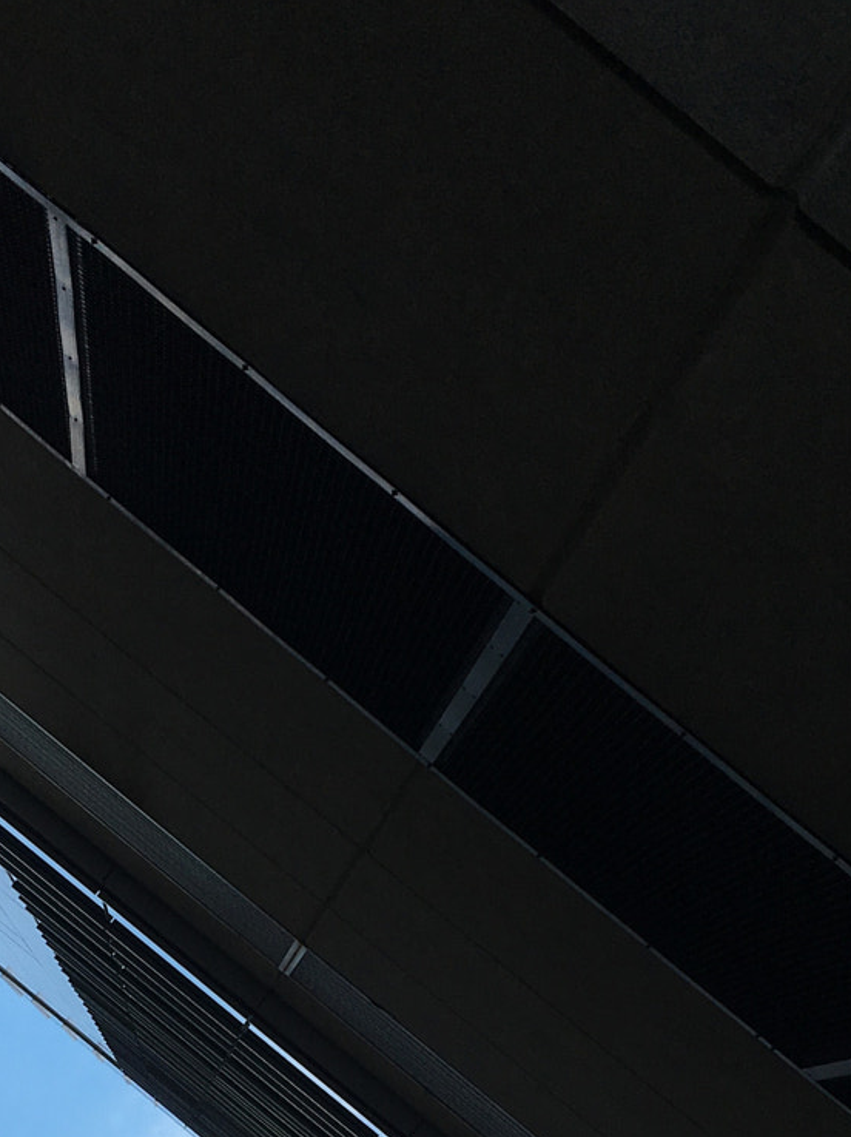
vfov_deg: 28.7
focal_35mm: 63
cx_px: 168
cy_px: 1156
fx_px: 2067
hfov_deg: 22.9
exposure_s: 1/246
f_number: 2.2
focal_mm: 4.15
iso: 25
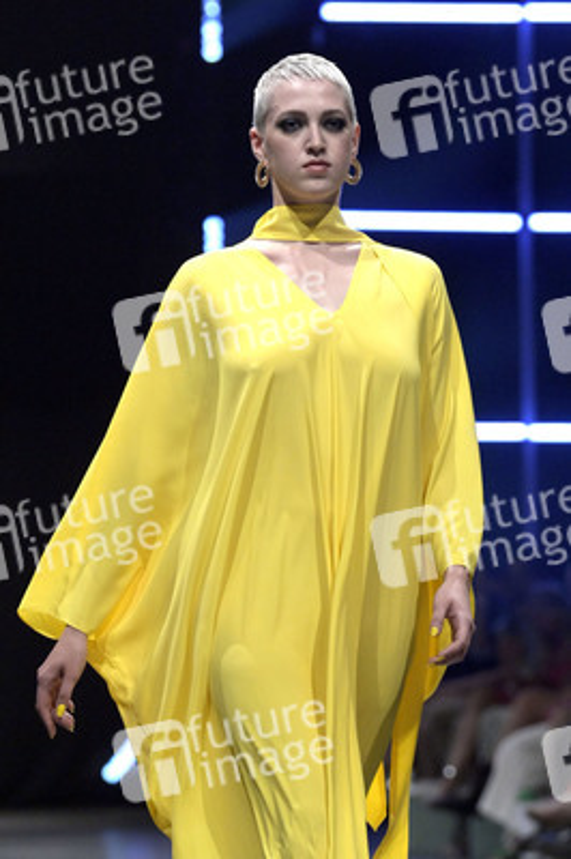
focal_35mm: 185
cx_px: 286
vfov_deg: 11.1
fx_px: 4409
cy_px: 430
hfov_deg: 7.4
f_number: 5.6
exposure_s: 1/1000
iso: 8000
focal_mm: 185
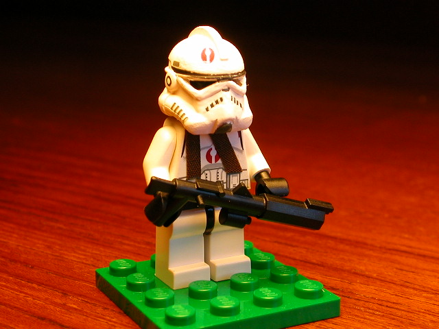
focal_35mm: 77
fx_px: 977
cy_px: 164
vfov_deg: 19.1
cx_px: 220
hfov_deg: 25.3
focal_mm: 11.8
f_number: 4
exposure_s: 1/79.1
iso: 100
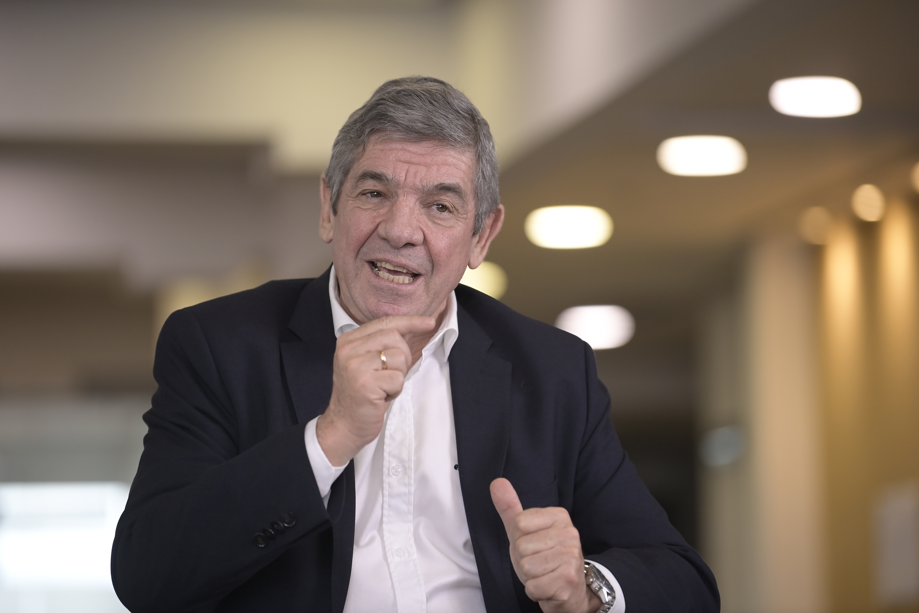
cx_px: 460
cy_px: 306
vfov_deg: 8.1
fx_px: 4339
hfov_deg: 12.1
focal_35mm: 170
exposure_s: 1/500
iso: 1600
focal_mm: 170
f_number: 2.8
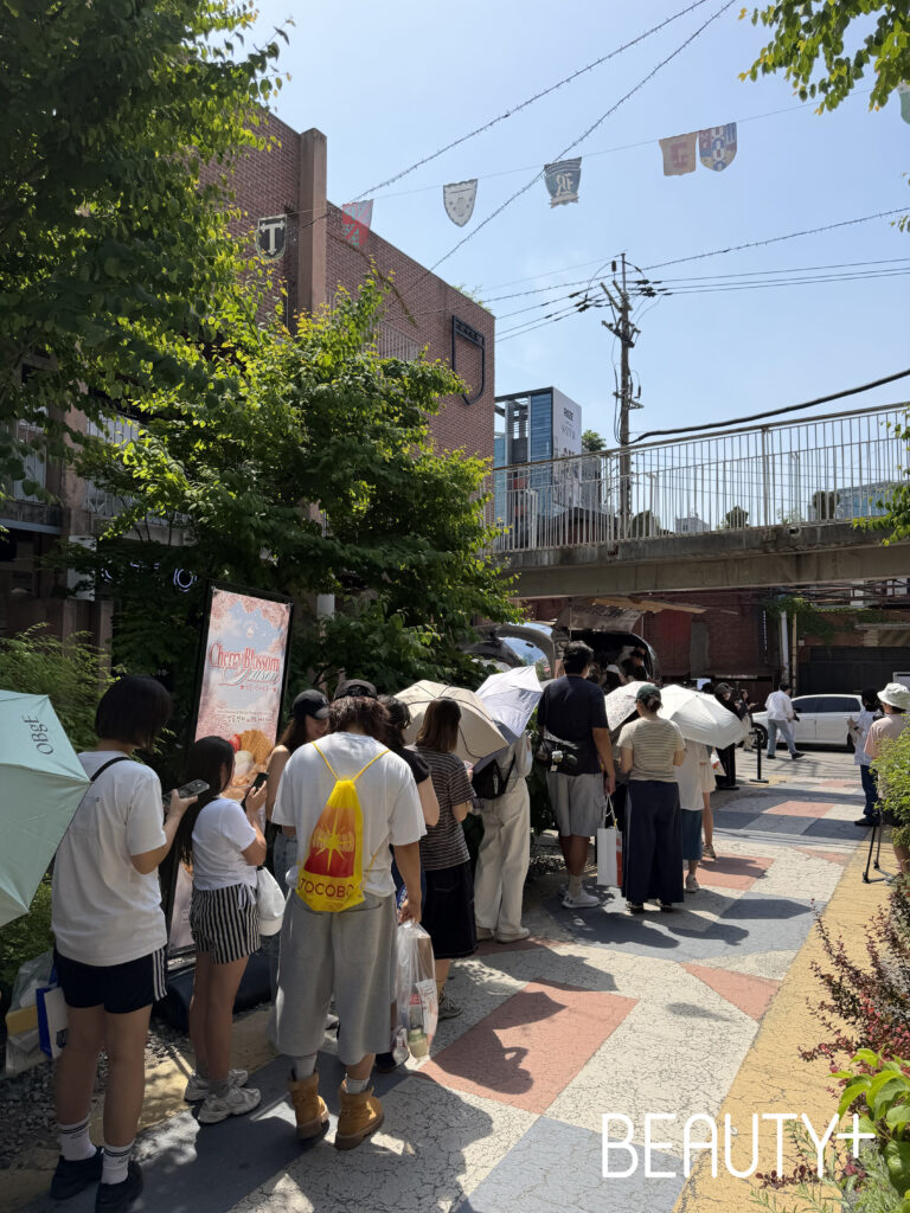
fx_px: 841
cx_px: 455
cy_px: 606
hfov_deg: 56.8
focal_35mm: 24
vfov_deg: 71.6
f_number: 1.78
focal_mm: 6.76
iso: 80
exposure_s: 1/3759
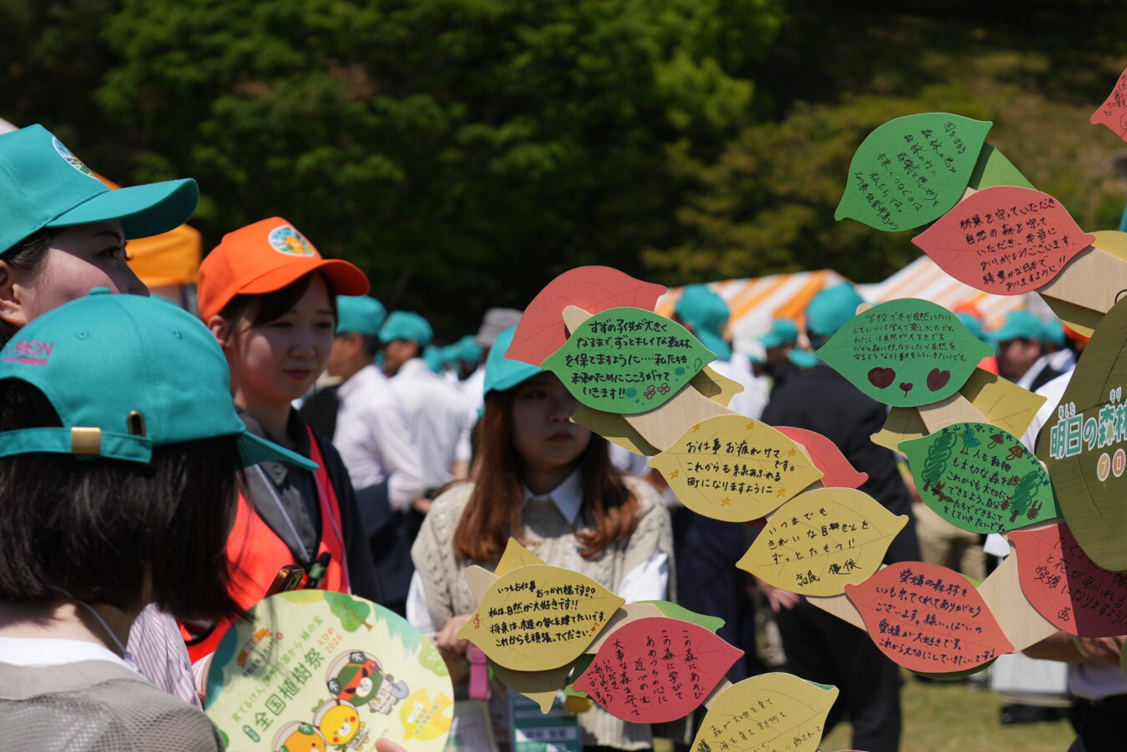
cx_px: 724
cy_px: 628
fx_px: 3882
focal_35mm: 124
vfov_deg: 11.0
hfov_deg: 16.5
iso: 125
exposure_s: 1/1250
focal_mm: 65
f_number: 5.6
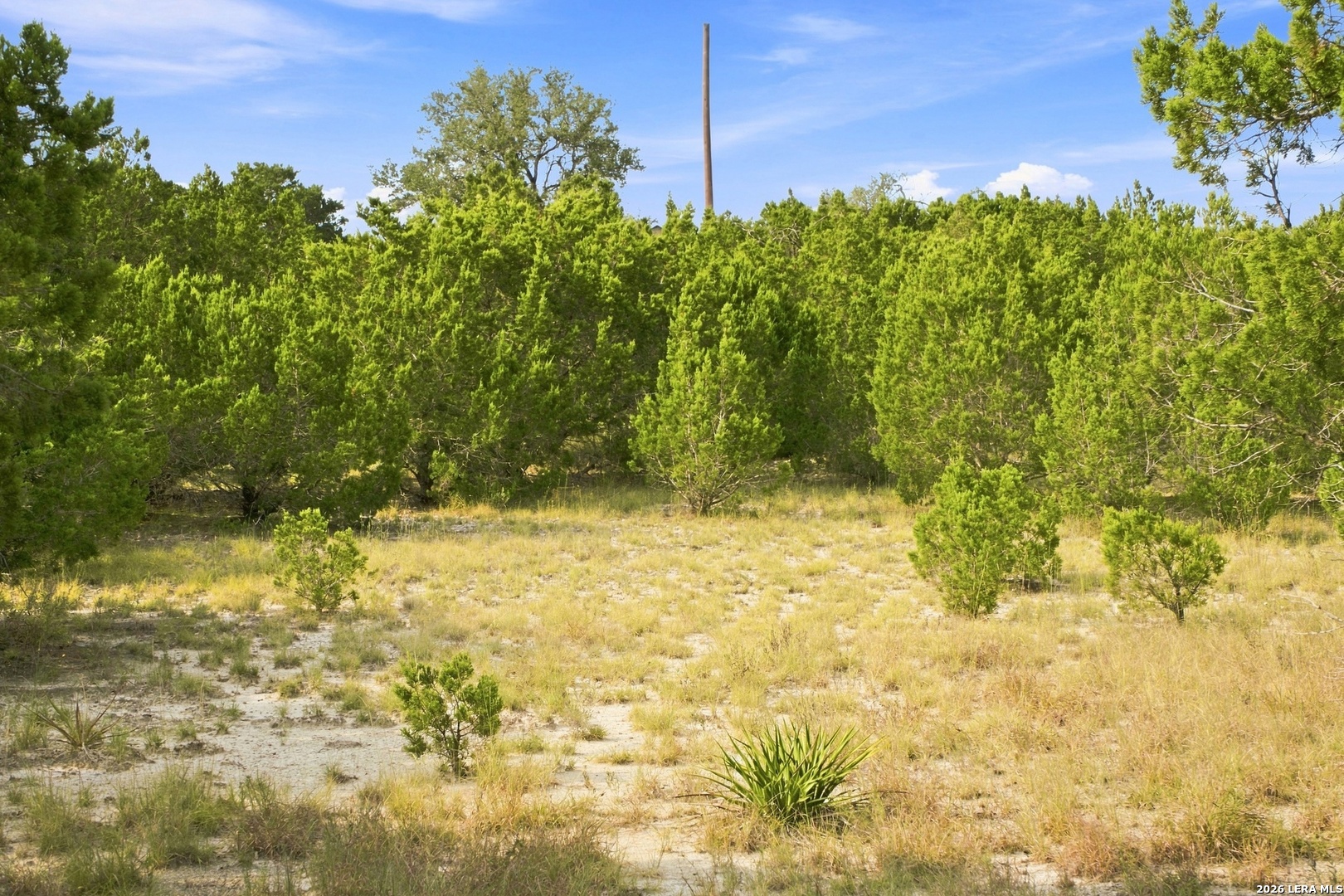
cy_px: 448
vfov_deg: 24.2
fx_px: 2091
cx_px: 672
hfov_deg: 35.6
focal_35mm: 56
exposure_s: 1/800
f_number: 11
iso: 800
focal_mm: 56
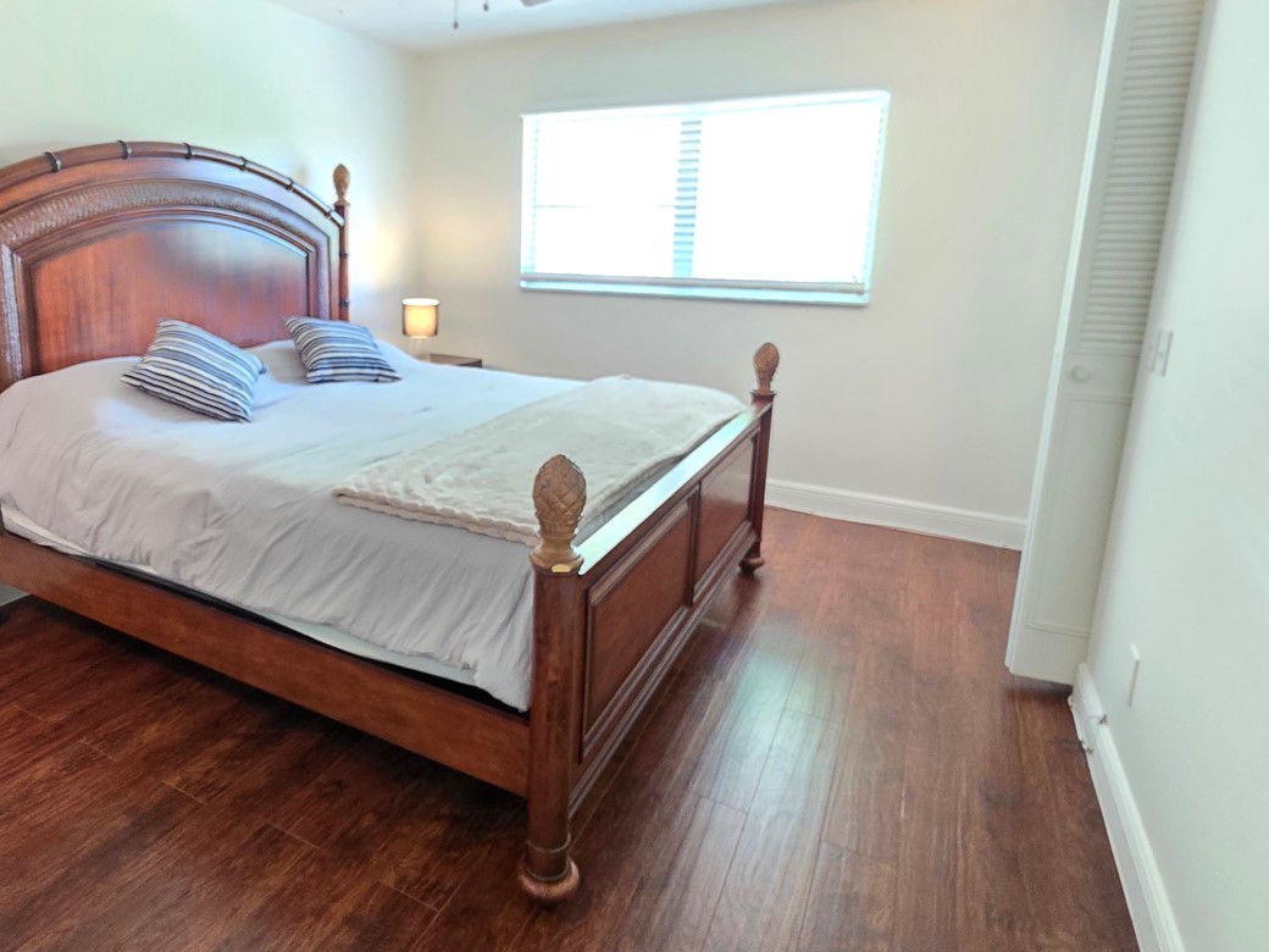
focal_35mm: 20
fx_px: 733
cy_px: 399
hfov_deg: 79.9
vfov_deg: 65.6
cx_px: 459
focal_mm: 2.2
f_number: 1.9
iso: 1000
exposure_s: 1/30
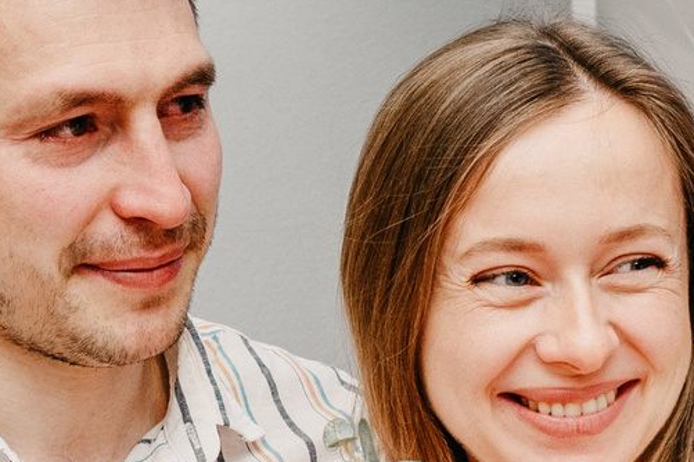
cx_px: 367
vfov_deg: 9.5
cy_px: 485
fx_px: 2757
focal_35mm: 143
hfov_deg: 14.3
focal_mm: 28
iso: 500
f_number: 4.5
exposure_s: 1/160
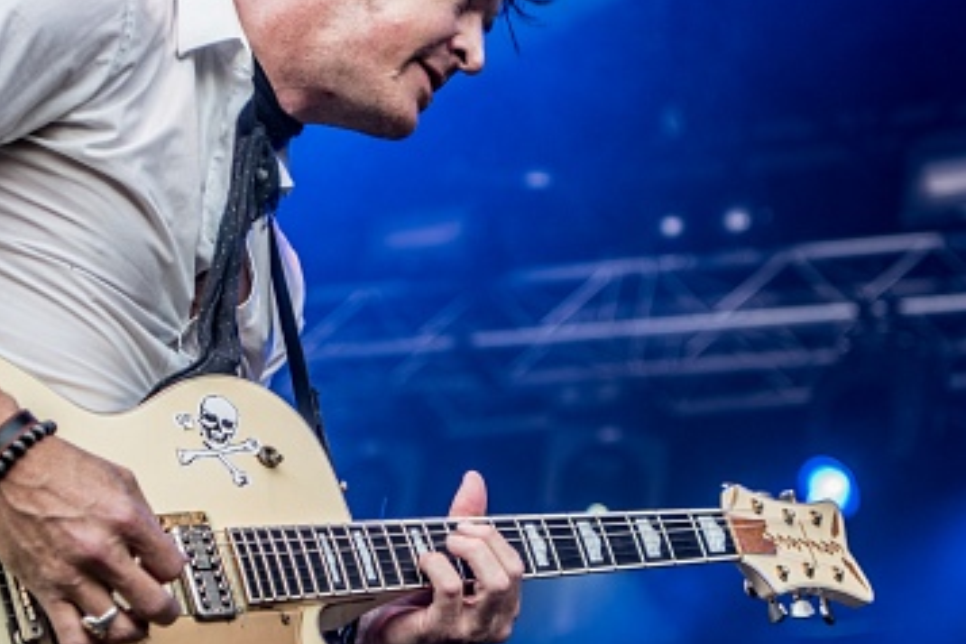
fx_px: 2817
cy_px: 288
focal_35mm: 105
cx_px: 471
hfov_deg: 19.5
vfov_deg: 13.0
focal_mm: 52
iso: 125
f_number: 2.8
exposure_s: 1/100
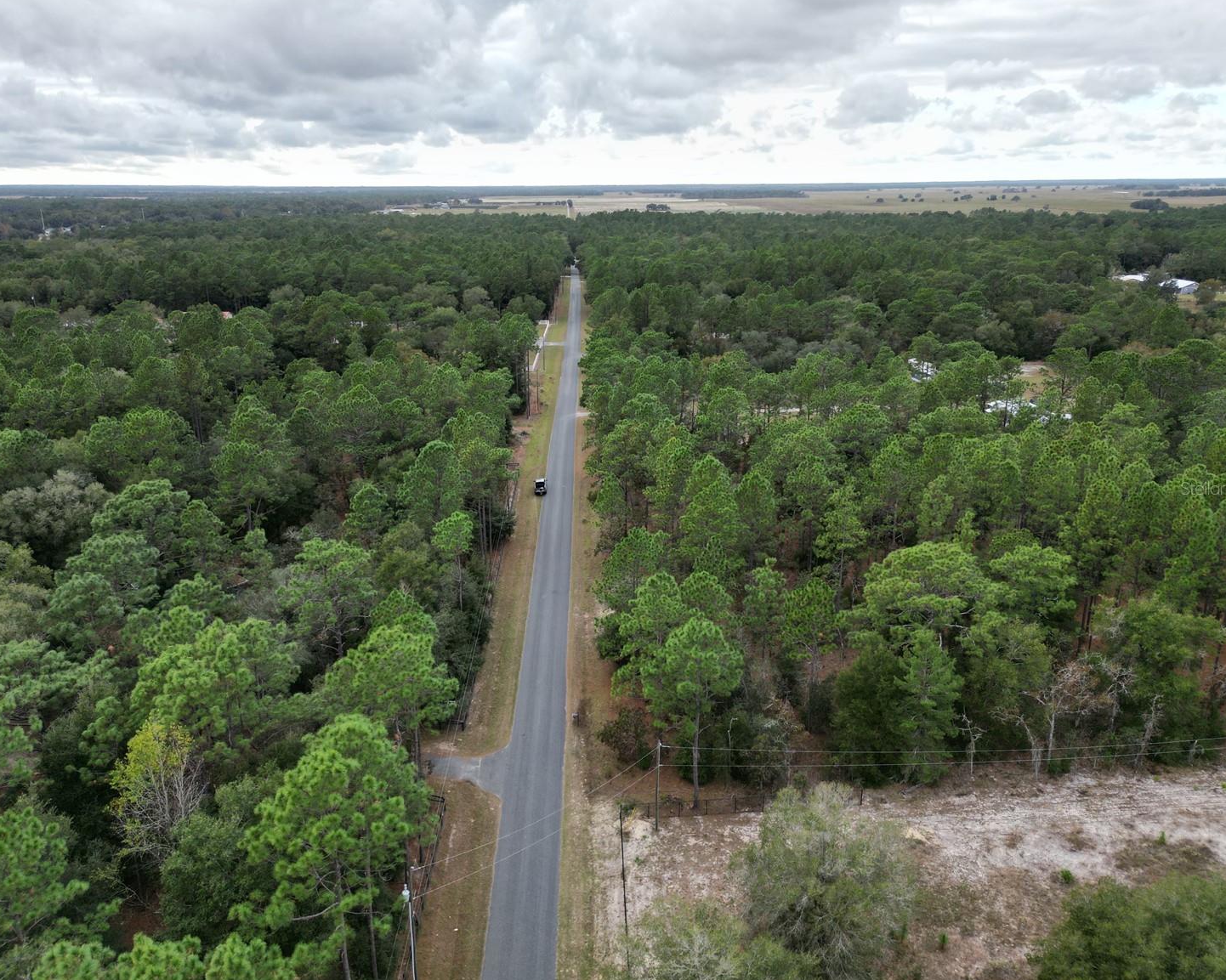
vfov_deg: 54.9
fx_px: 943
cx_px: 581
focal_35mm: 26
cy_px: 488
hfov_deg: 66.0
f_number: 1.7
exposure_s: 1/640
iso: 100
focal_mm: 6.72
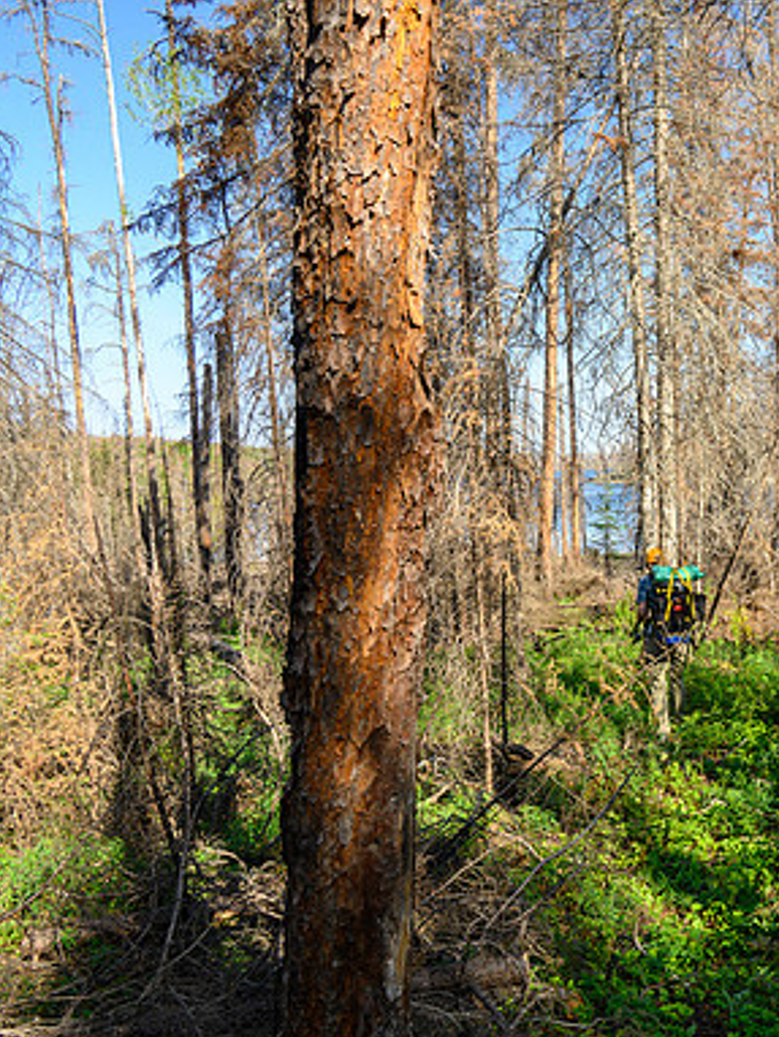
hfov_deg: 38.3
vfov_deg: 52.6
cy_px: 523
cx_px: 684
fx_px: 1049
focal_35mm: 35
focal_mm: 24
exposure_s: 1/50
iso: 160
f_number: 8
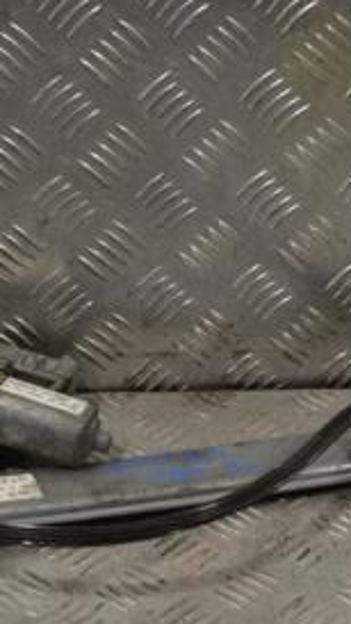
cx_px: 9
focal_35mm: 110
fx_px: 1821
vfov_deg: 19.4
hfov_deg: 10.9
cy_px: 428
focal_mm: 32
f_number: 5.6
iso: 320
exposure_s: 1/125
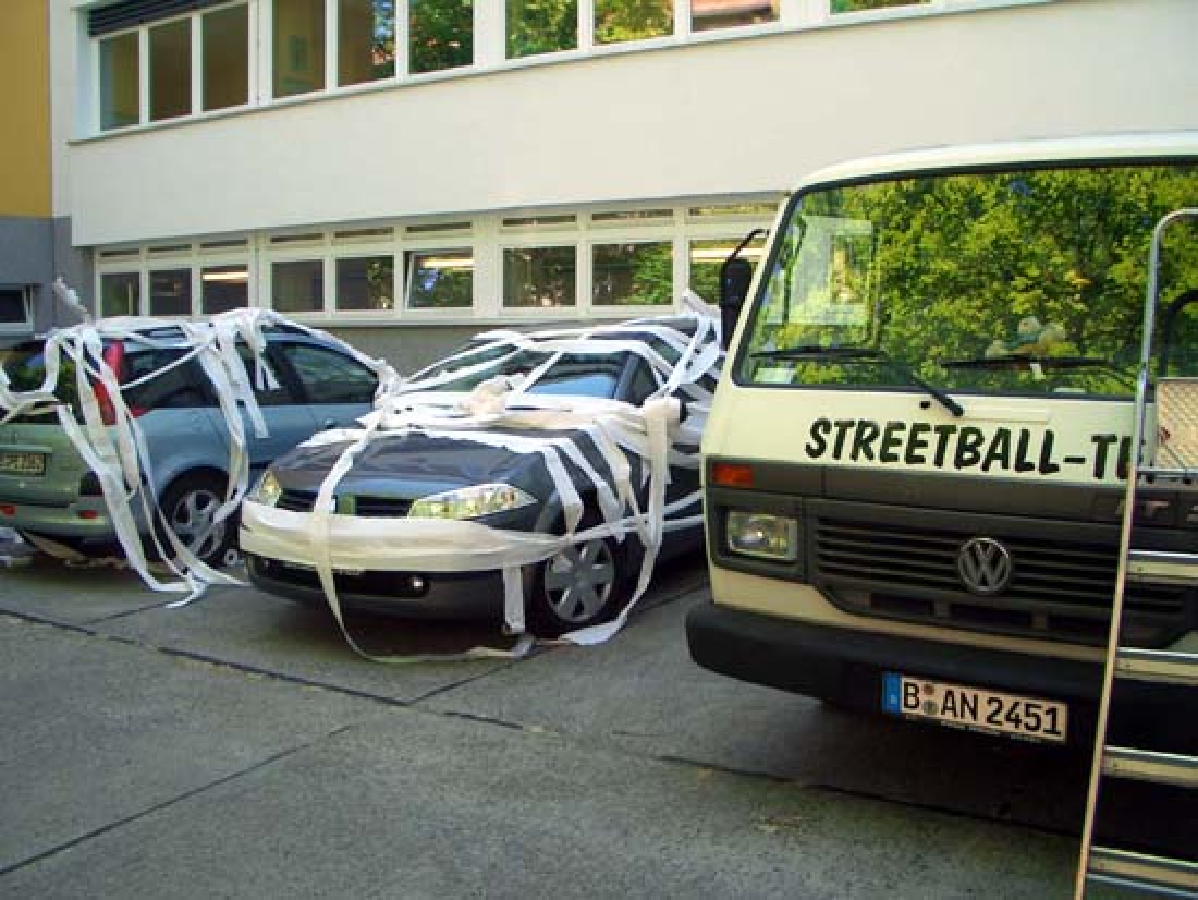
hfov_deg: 52.6
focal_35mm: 35
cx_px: 599
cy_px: 450
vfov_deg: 40.7
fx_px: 1212
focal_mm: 5.8
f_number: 4.3
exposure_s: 1/80
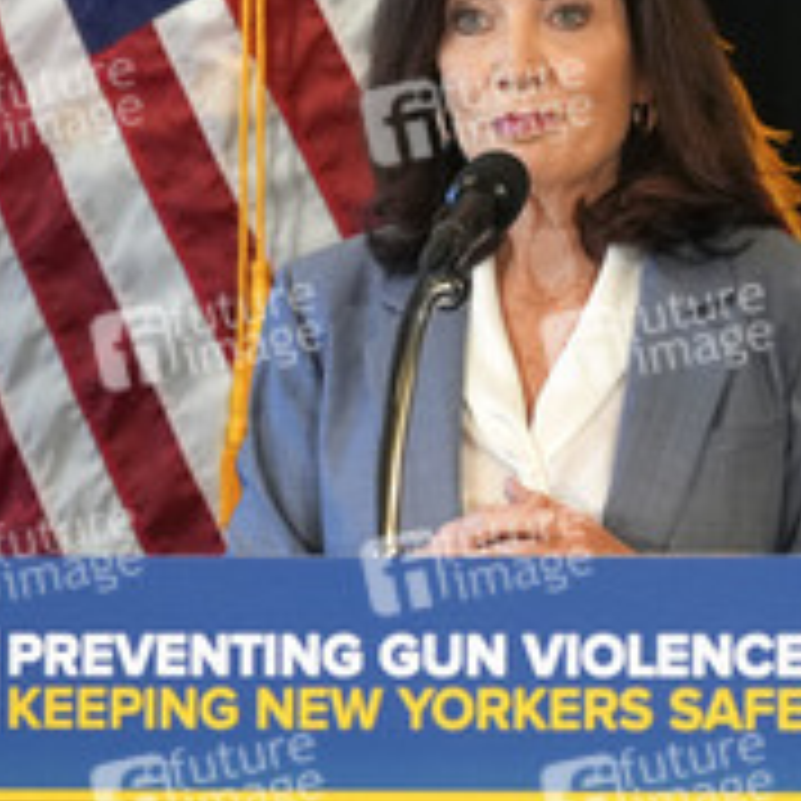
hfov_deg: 5.7
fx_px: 7932
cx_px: 986
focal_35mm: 303
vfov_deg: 5.8
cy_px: 225
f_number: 5.6
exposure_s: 1/320
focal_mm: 141
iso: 6400
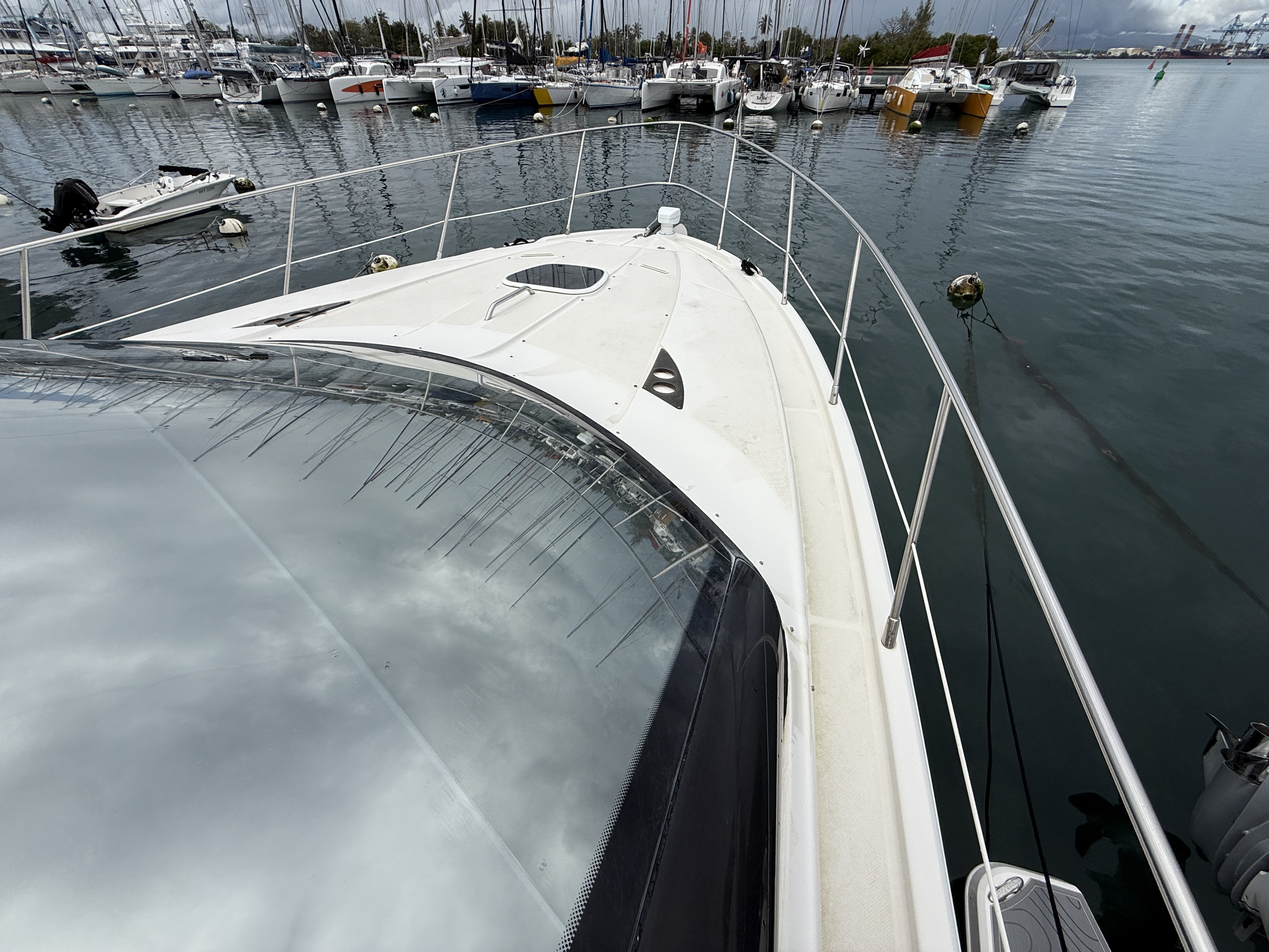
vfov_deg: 85.7
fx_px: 513
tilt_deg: -38.1
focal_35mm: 14
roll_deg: -0.6
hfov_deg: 102.1
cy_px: 476
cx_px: 634
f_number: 2.2
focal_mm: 2.22
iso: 50
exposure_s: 1/6173
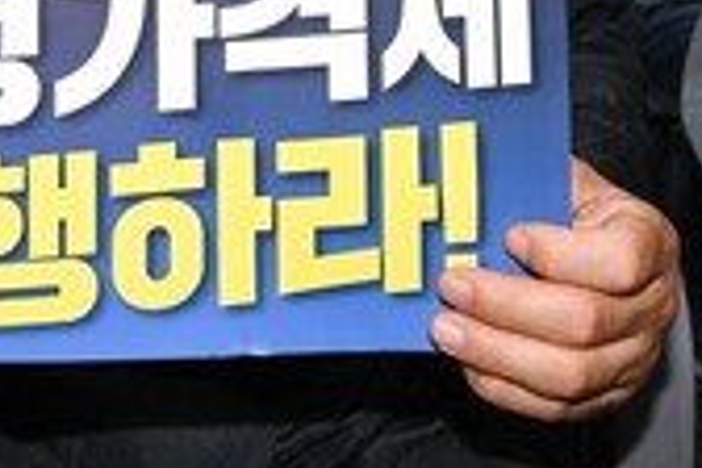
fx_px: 1657
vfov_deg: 14.4
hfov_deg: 23.8
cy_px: -336
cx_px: 209
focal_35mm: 85
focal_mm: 15
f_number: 10
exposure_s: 1/500
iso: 125
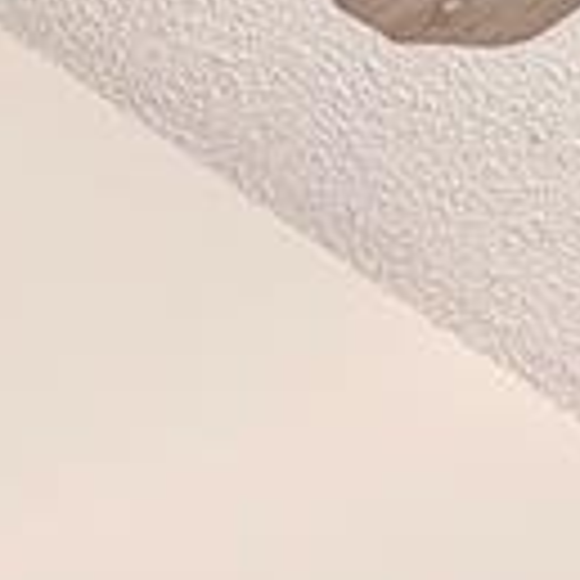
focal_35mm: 197
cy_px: 2118
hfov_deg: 8.8
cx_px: 542
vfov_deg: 7.2
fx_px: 3734
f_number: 1.85
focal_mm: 6.81
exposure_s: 1/30
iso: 114
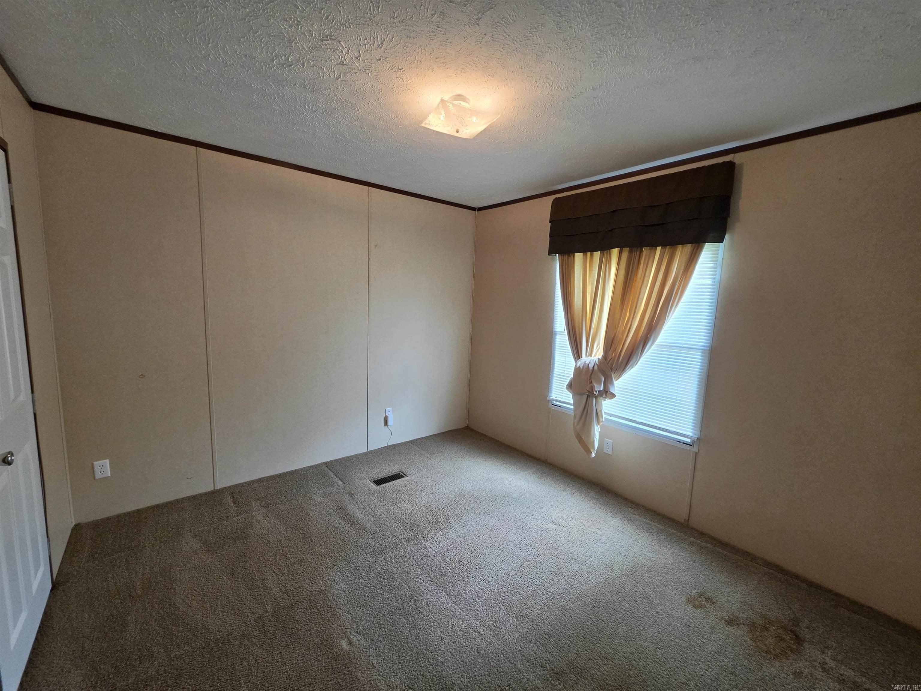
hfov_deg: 106.2
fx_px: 346
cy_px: 346
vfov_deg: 89.9
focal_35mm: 13
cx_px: 460
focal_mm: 2.2
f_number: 1.9
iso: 250
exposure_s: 1/120
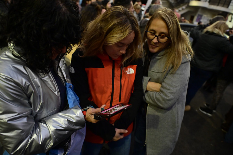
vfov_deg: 53.1
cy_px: 78
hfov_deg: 73.8
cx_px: 116
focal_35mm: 24
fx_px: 155
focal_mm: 24
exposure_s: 1/500
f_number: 2.8
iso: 4000
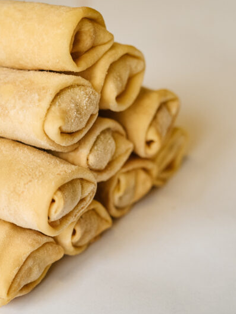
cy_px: 160
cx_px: 119
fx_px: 745
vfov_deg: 23.8
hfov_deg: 18.0
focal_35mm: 82
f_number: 3.5
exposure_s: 1/200
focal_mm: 50
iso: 2000
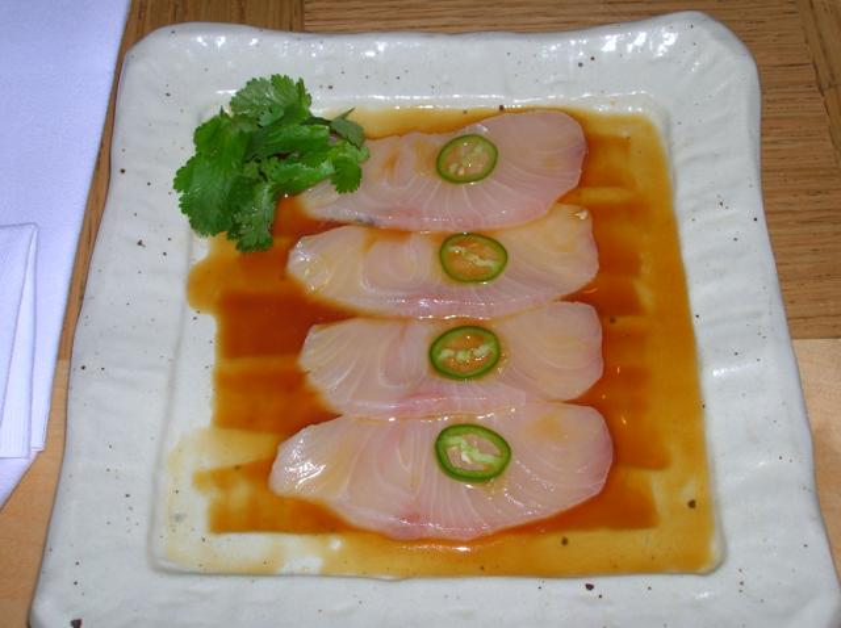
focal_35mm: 46
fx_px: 1116
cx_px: 420
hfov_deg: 41.3
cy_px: 314
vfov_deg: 31.4
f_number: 5.4
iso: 50
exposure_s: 1/60.1
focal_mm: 7.7
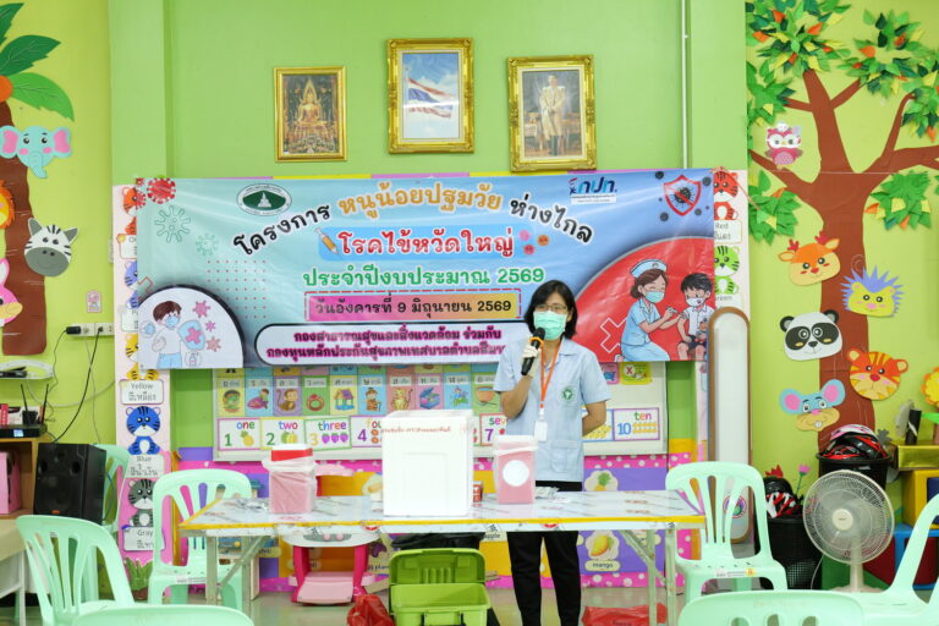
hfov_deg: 33.9
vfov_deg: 23.0
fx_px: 1539
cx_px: 470
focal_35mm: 59
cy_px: 313
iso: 6400
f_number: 5.6
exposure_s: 1/100
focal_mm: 59
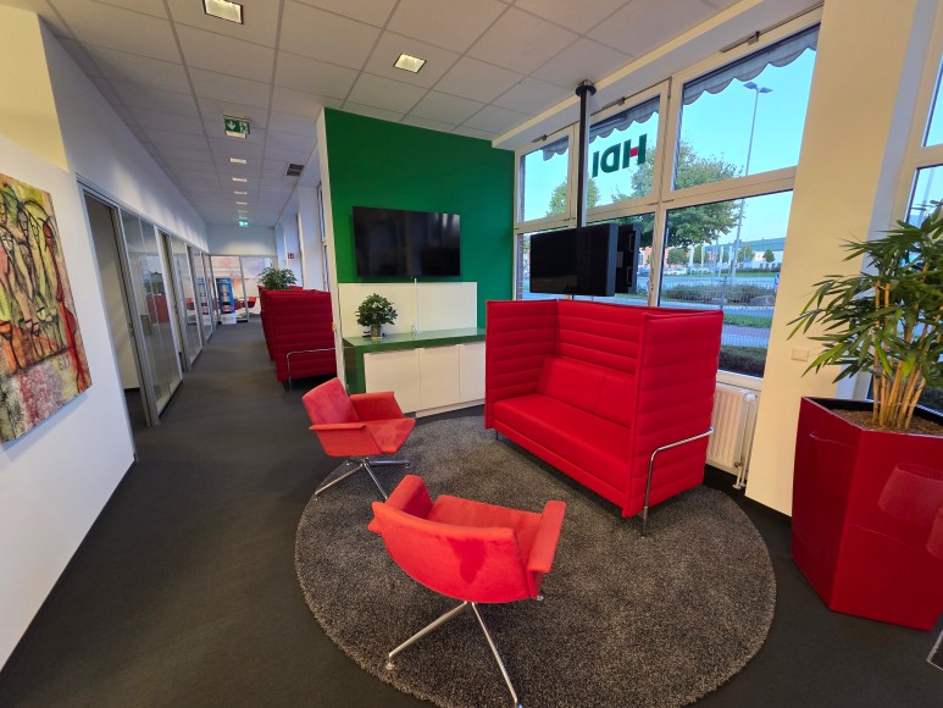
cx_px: 472
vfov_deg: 89.9
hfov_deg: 106.2
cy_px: 354
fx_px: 354
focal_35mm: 13
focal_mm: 2.2
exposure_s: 1/50
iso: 320
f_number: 1.9
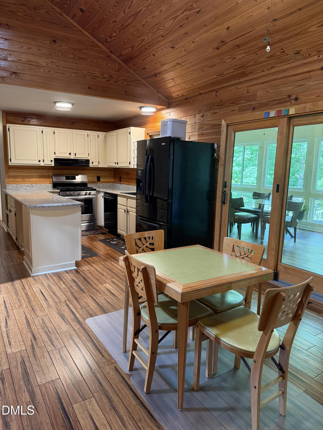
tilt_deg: -8.6
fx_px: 299
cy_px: 215
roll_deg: -1.1
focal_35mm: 24
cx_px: 162
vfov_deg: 71.6
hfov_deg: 56.8
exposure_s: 1/60
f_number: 1.78
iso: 320
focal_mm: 6.76
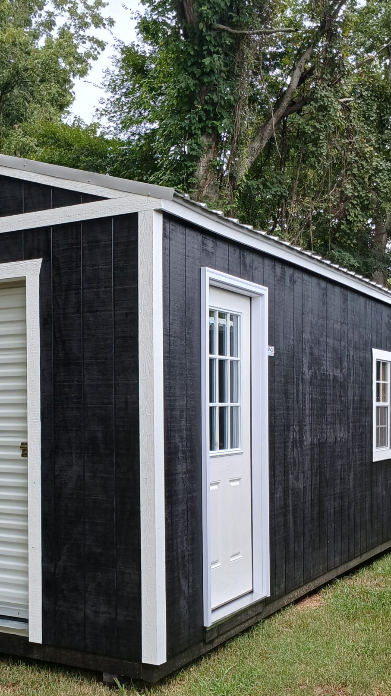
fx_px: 830
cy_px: 407
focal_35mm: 45
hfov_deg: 26.0
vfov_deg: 45.3
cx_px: 71
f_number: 1.8
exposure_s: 1/120
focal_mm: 3.98
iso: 25
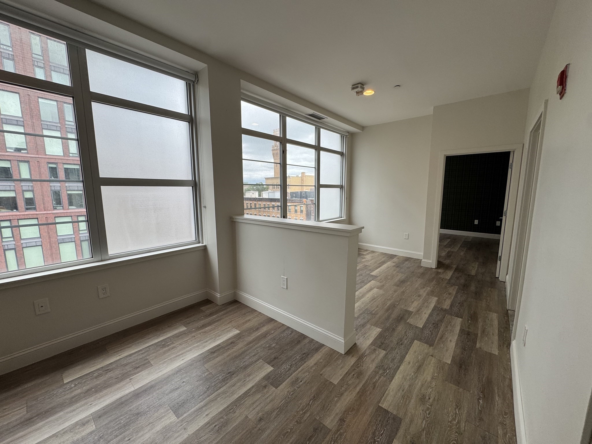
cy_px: 222
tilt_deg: -7.2
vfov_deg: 85.7
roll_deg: +0.5
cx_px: 296
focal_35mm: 14
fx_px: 239
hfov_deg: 102.1
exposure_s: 1/183
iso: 40
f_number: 2.2
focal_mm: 2.22
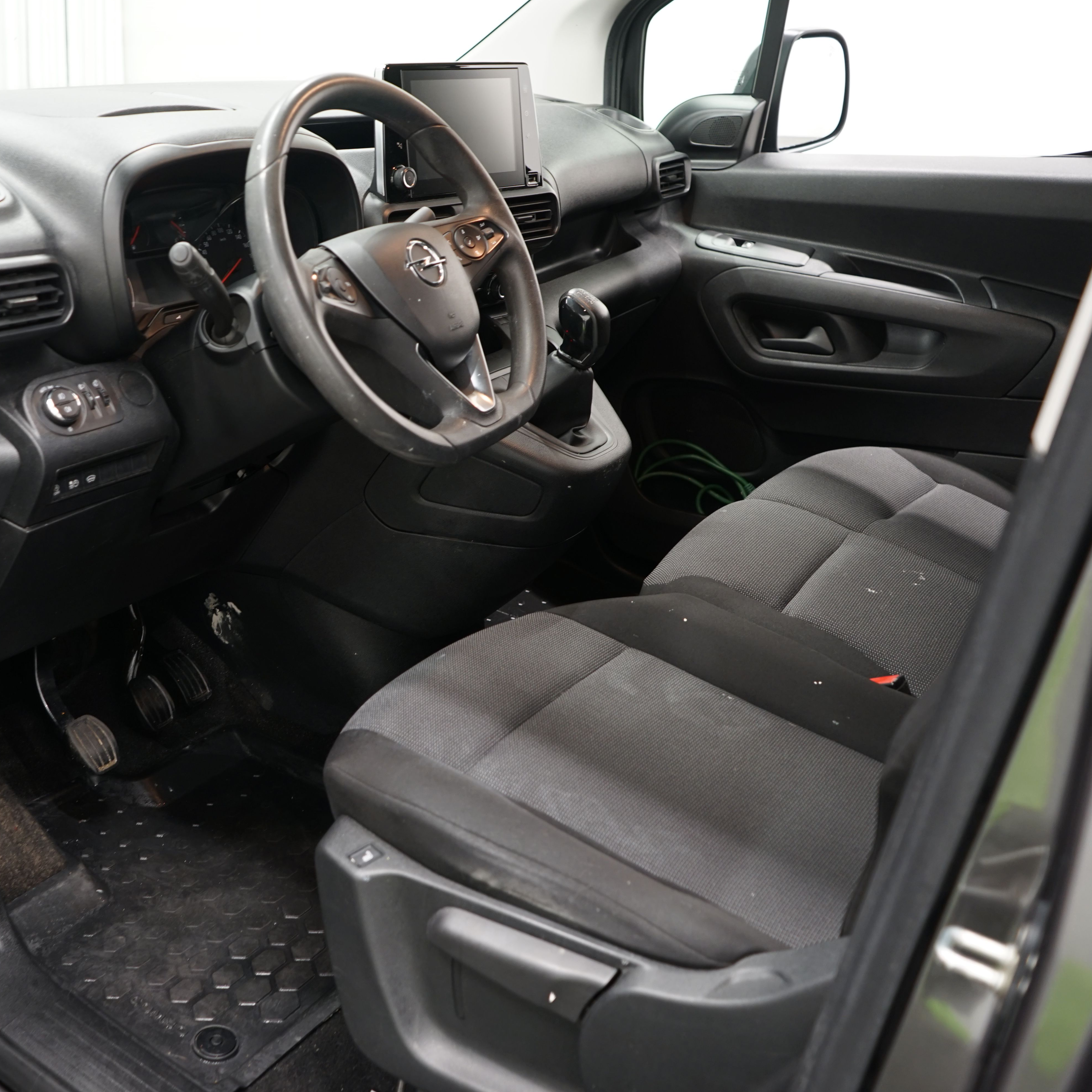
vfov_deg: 46.0
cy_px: 547
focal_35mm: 36
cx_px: 289
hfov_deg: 44.7
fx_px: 1285
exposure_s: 1/4
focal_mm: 28
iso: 400
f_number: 4.5
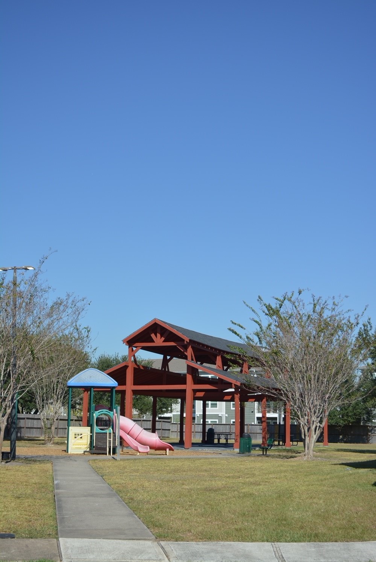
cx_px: 188
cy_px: 281
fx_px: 844
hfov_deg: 25.1
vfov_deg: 36.8
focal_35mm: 54
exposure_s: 1/640
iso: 100
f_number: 5
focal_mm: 36
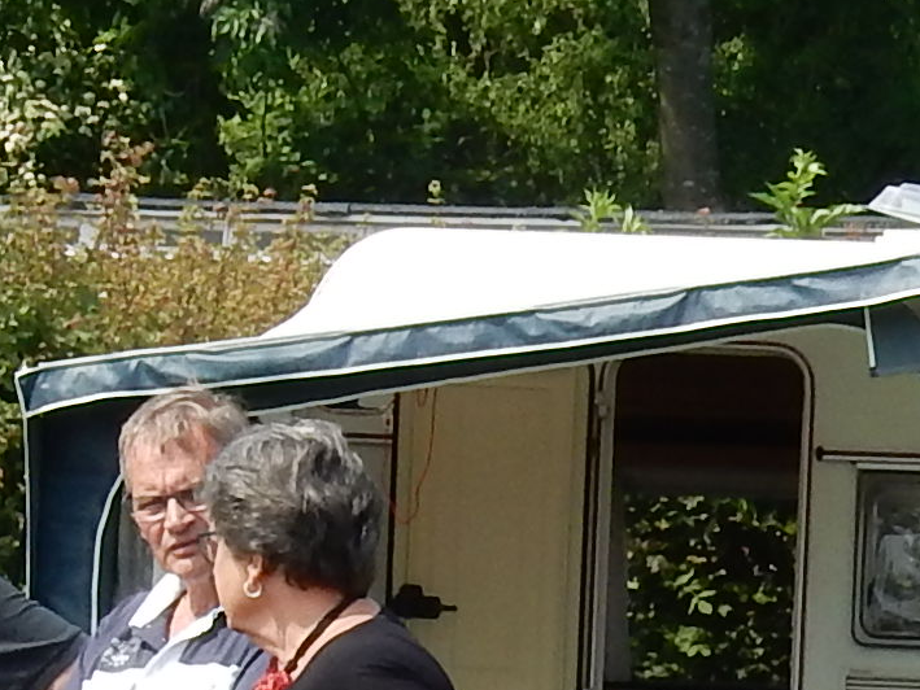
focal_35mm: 390
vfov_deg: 3.8
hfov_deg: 5.1
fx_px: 10367
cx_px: 528
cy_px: 1135
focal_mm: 10.7
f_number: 4.5
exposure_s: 1/500
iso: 125
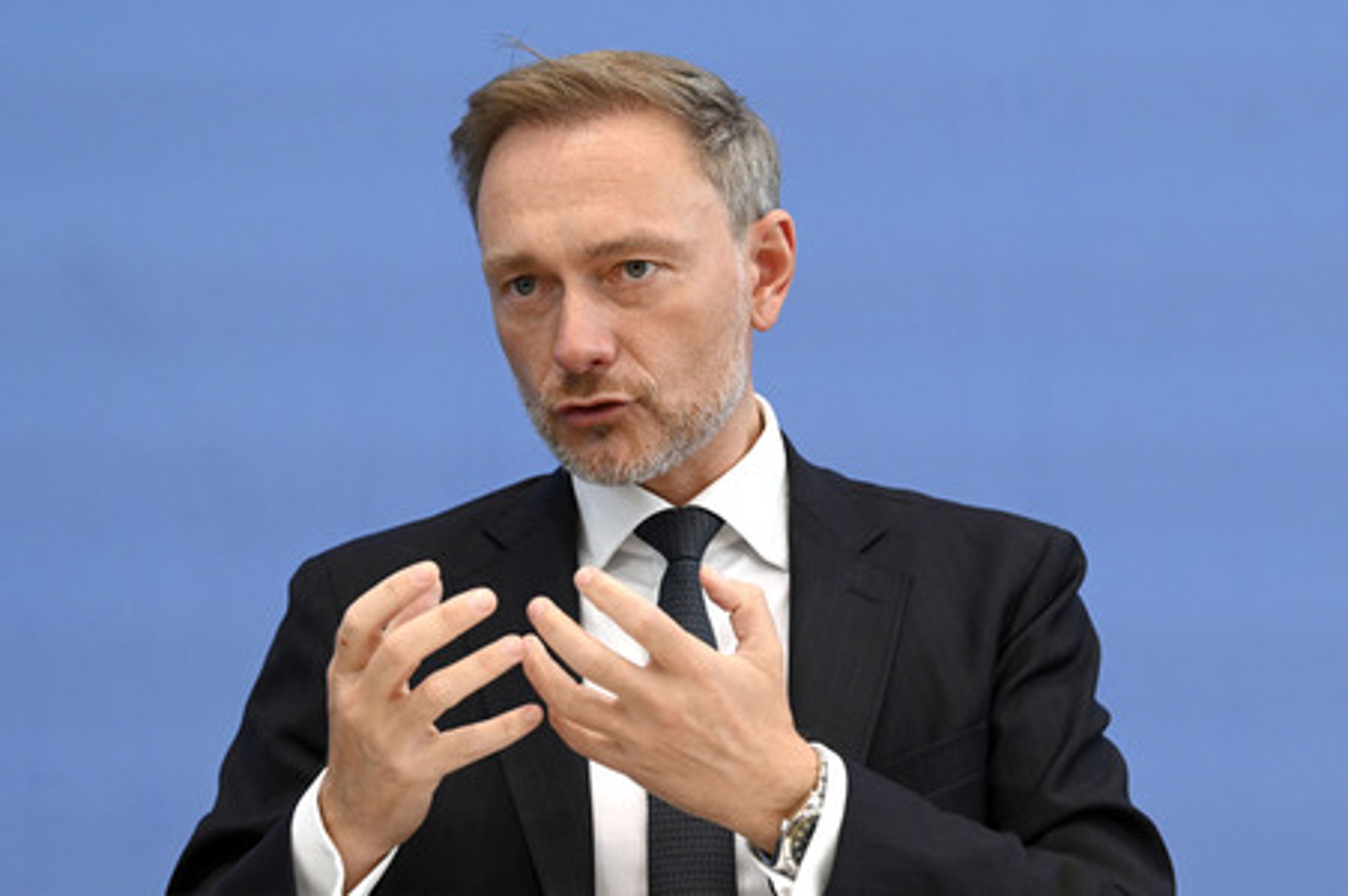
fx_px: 4490
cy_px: 448
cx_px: 674
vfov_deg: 11.4
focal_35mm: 120
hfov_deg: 17.1
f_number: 5.6
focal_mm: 120
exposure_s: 1/640
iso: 3200
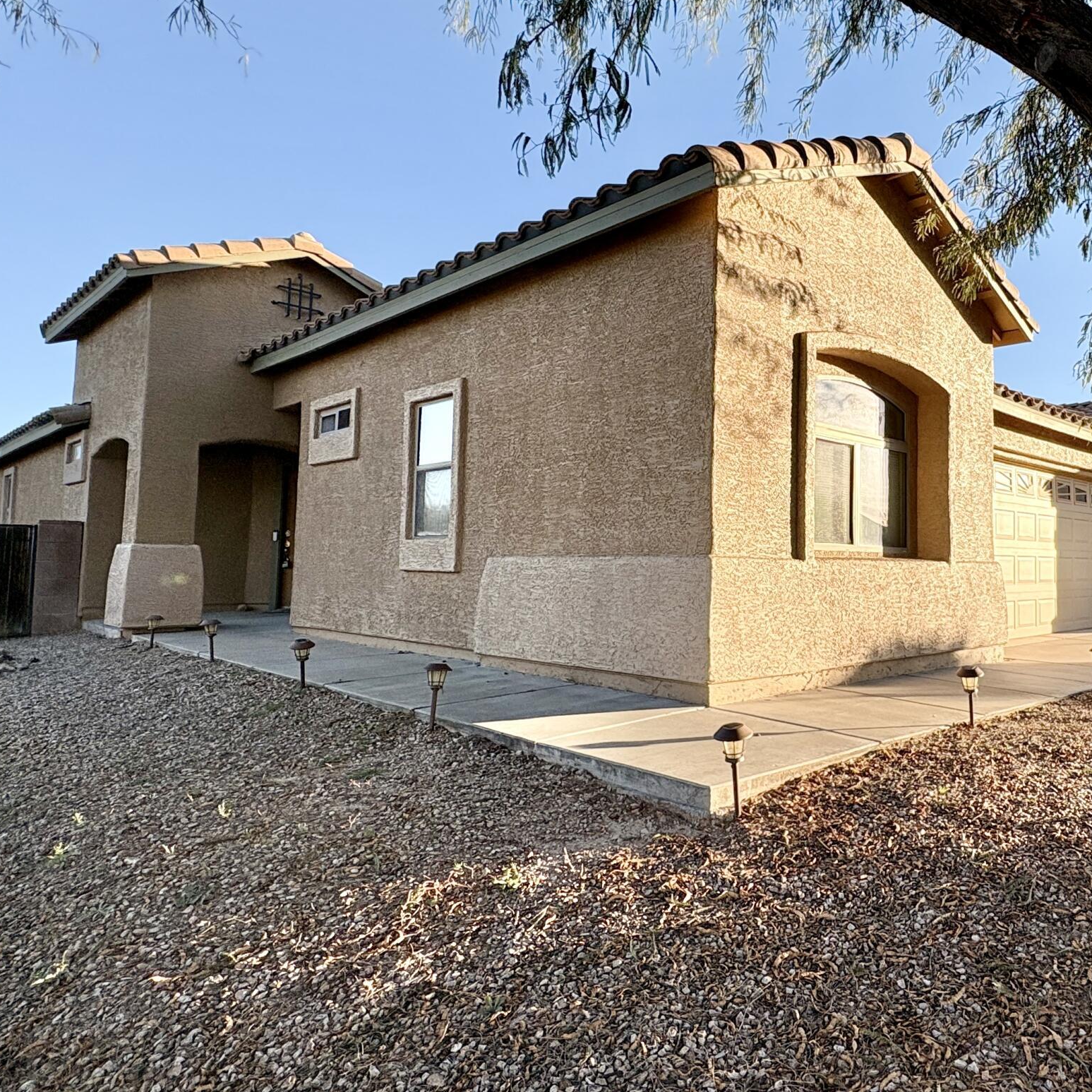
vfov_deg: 65.0
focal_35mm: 24
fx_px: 857
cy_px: 508
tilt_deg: +4.5
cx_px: 801
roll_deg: -0.2
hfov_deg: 61.8
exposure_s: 1/1006
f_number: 2.2
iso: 50
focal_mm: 2.22
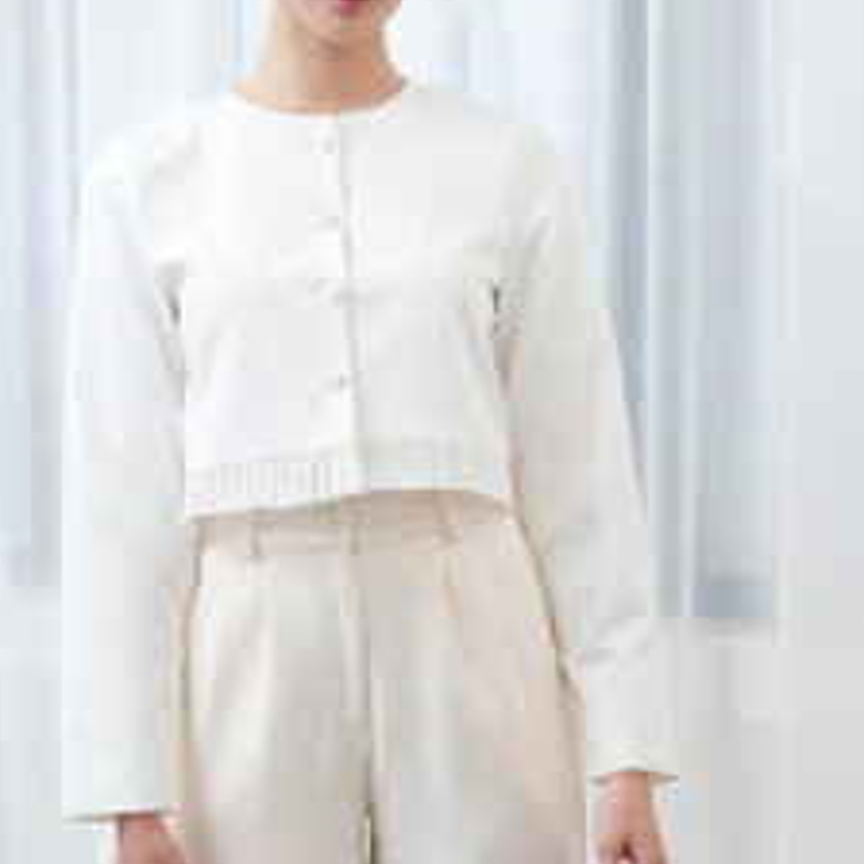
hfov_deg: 14.3
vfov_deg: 14.1
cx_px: 347
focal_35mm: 122
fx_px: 3445
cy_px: 814
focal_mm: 51
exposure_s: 1/200
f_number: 5
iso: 400
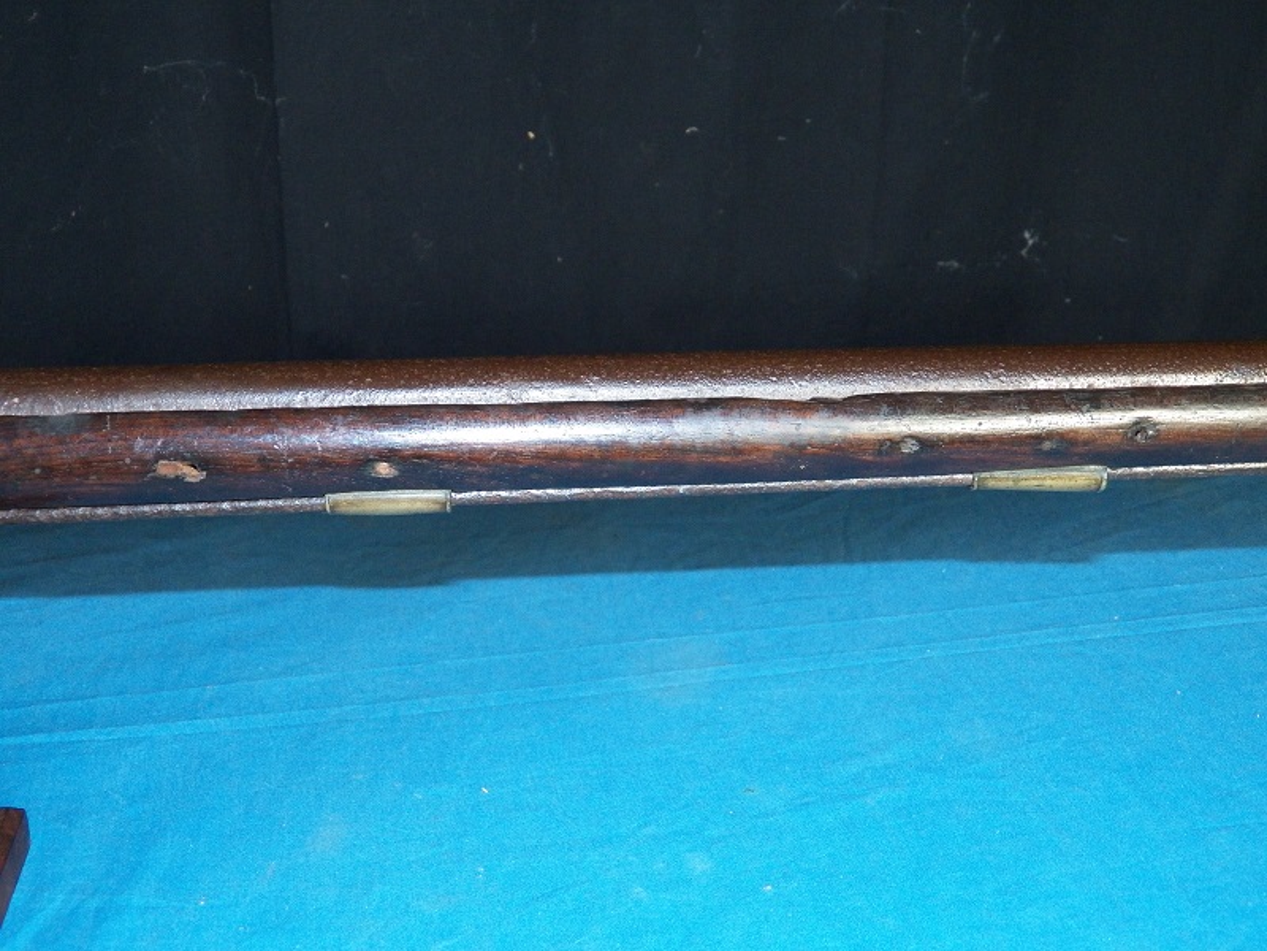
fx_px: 1610
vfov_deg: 32.9
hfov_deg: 42.9
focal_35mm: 44
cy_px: 476
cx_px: 634
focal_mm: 7.9
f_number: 3.2
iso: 400
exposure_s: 1/40
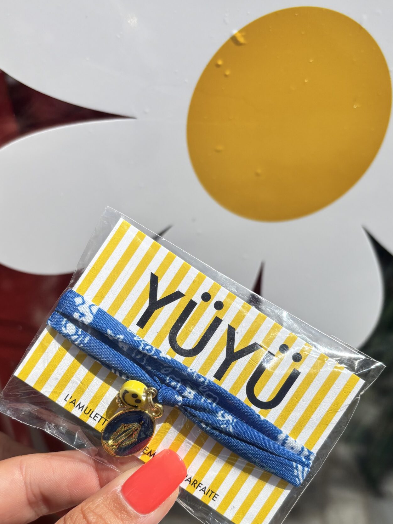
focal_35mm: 40
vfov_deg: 46.0
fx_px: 606
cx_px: 186
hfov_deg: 35.9
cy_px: 352
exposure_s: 1/4854
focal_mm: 5.96
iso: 50
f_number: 1.6
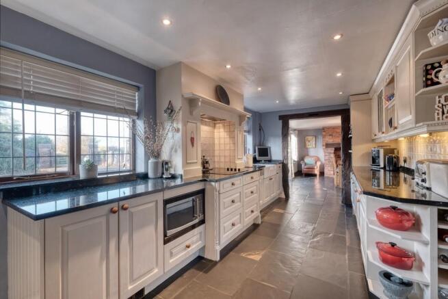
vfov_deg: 77.4
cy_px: 150
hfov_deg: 100.4
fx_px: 187
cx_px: 224
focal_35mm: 15
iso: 250
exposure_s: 1/6
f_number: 8
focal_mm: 10
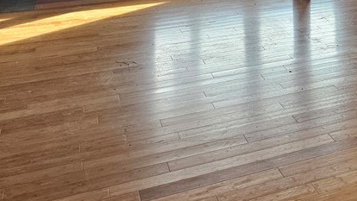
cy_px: -94
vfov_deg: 17.6
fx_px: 587
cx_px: 417
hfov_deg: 29.5
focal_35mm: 62
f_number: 1.7
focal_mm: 6.3
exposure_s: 1/180
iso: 250
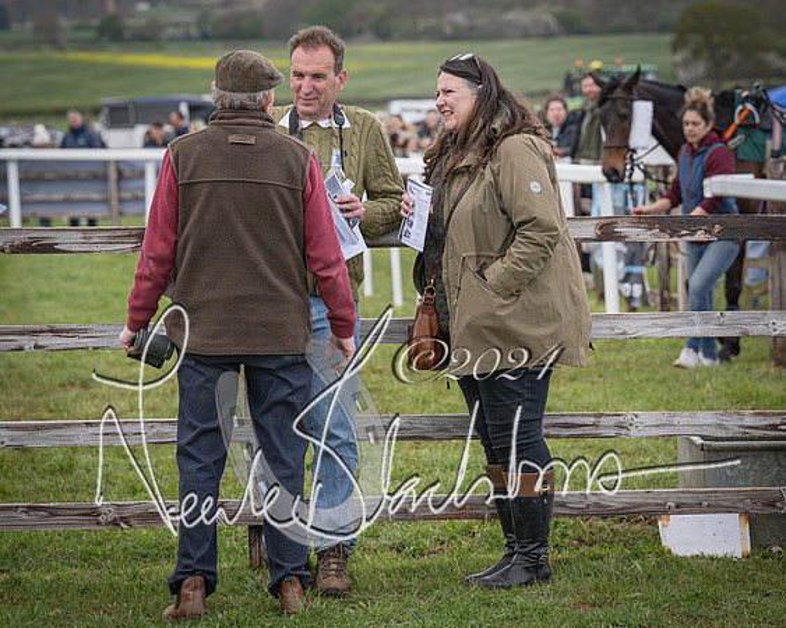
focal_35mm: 183
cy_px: 275
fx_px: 4265
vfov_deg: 8.4
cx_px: 345
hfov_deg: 10.5
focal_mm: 96
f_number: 4
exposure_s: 1/800
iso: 200
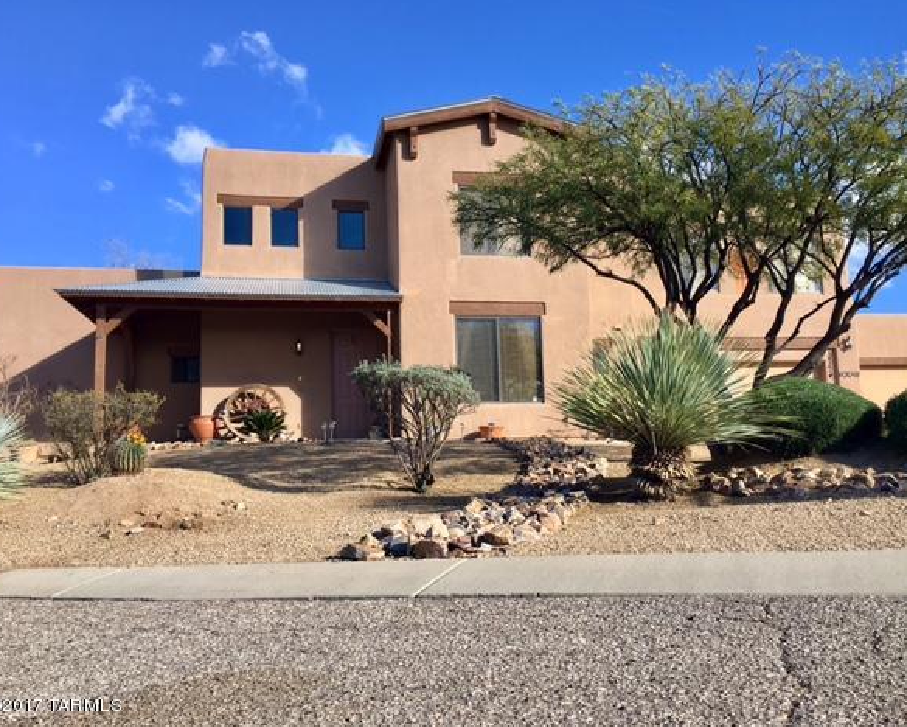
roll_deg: +3.0
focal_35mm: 31
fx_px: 833
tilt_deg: +8.2
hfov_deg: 57.1
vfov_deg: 47.2
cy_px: 364
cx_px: 475
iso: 25
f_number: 2.2
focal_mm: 4.15
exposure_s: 1/705
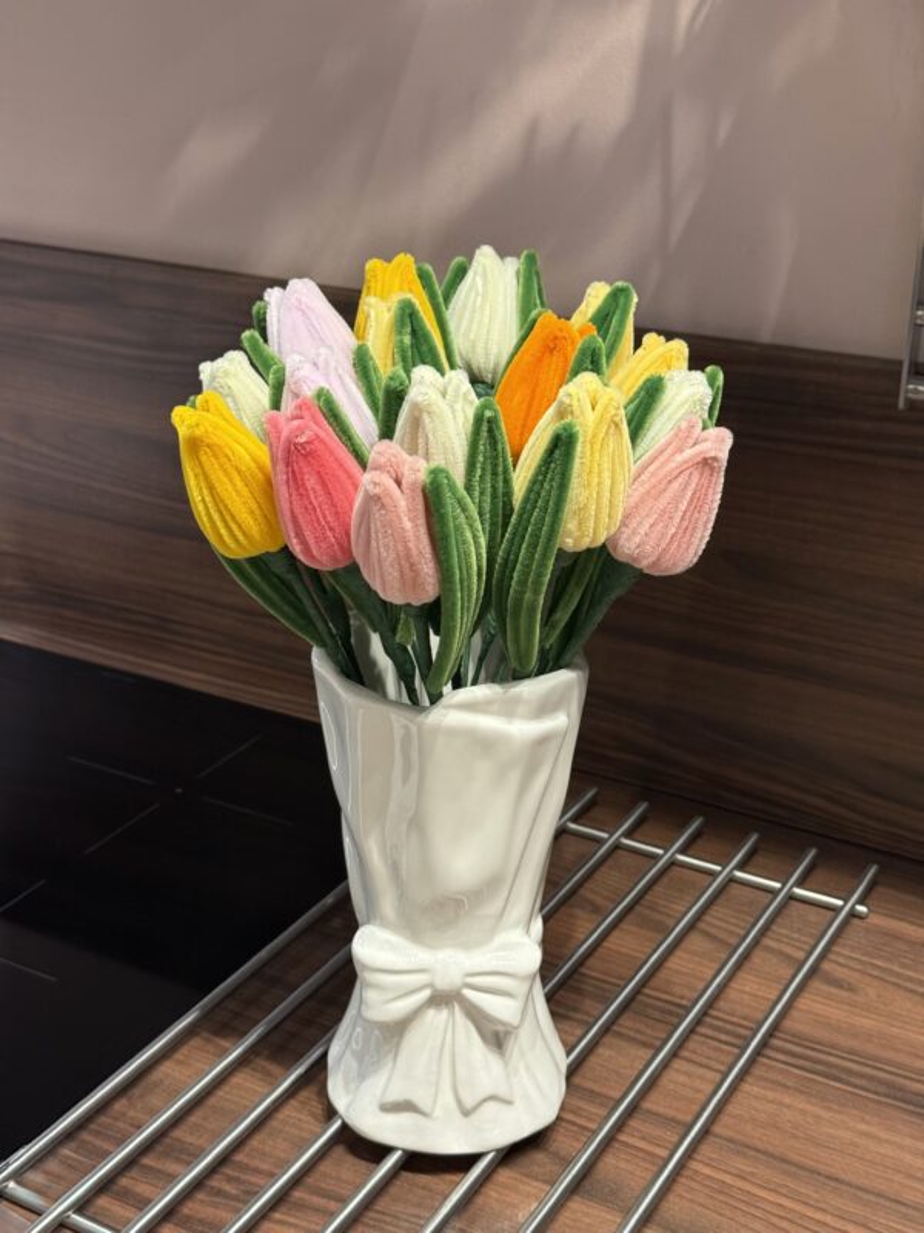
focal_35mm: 48
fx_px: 1708
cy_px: 616
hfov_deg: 30.3
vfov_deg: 39.7
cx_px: 462
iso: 160
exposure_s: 1/50
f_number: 1.78
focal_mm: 6.76
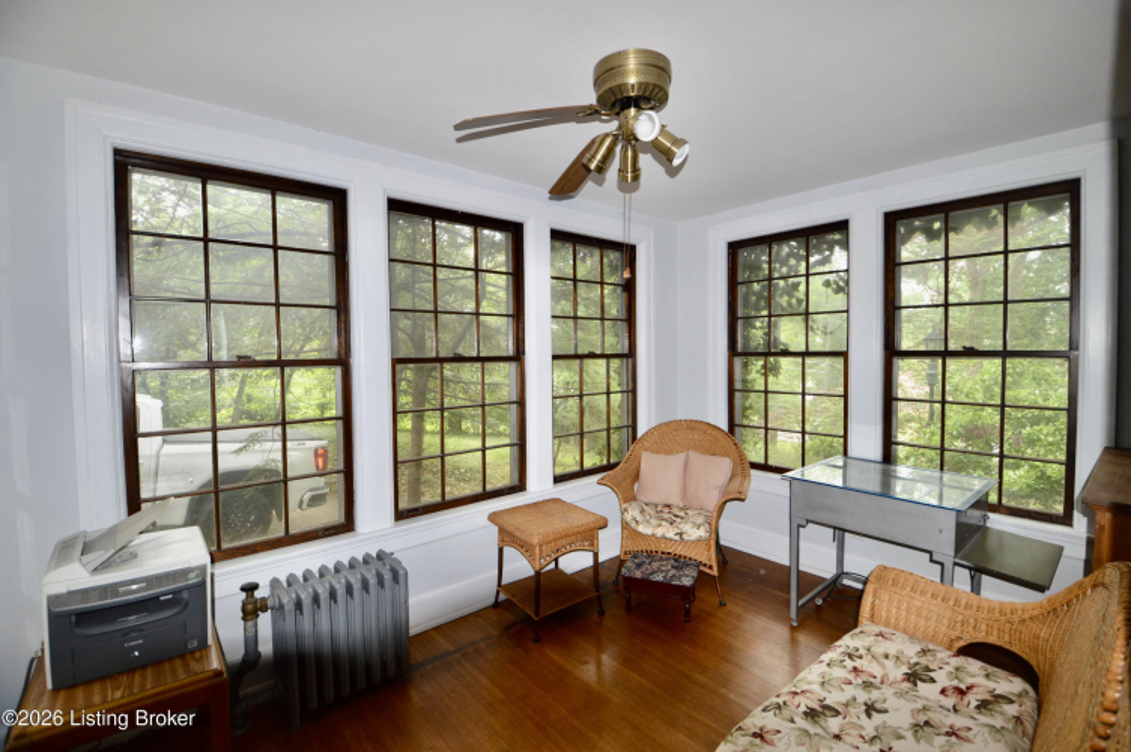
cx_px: 566
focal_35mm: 15
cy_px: 376
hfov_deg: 100.4
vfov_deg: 77.2
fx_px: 471
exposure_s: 1/60
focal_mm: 10
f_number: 4
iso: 400
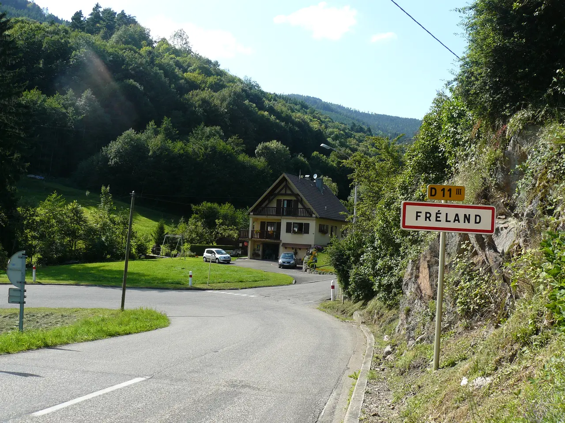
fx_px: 588
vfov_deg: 39.7
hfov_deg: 51.4
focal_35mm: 36
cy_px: 212
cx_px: 282
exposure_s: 1/250
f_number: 4.5
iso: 100
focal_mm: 6
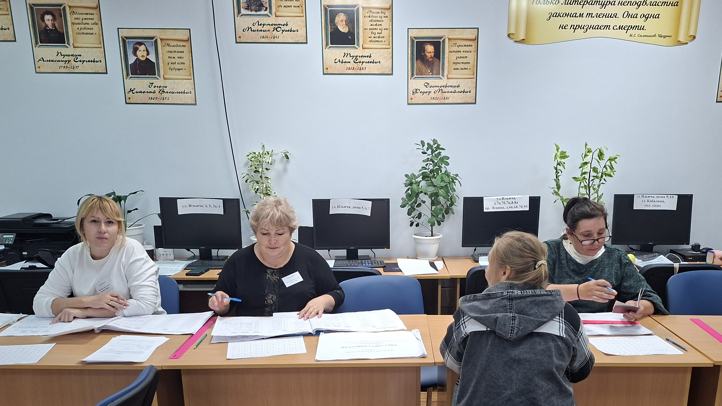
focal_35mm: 30
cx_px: 382
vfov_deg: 38.0
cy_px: 301
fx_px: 574
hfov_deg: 64.3
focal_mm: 5.54
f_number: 1.8
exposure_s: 1/100
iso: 200
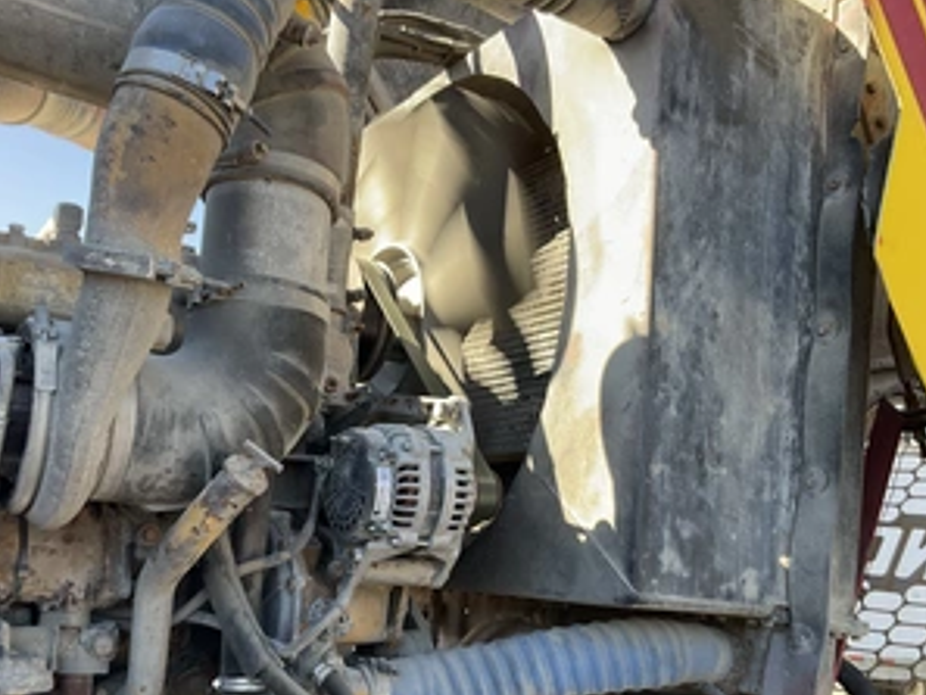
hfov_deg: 47.8
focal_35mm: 39
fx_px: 1044
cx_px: 446
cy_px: 443
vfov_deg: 36.6
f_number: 1.8
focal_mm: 3
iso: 20
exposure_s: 1/231
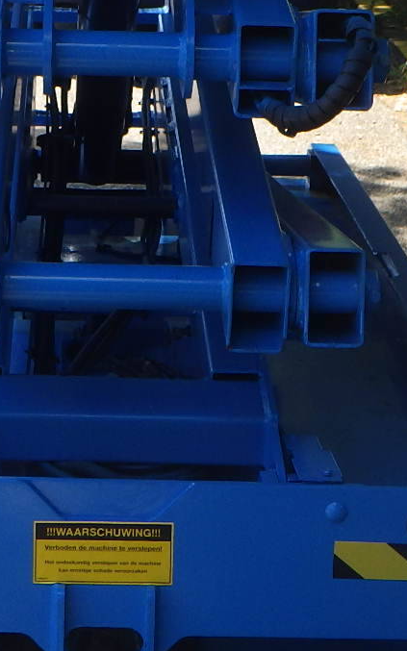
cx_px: 79
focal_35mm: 109
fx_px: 1935
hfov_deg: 12.0
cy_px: 75
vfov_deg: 18.8
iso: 125
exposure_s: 1/200
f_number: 4.6
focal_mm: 6.1
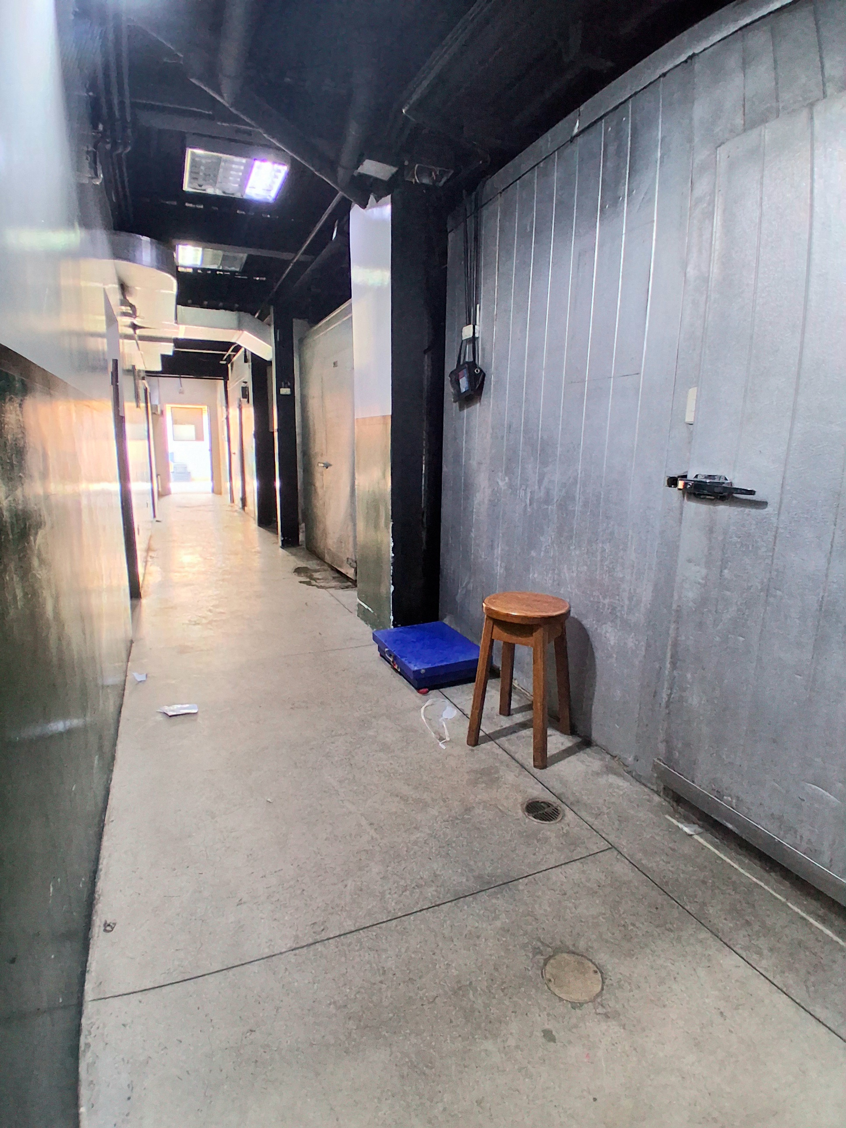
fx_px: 554
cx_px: 423
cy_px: 564
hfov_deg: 74.7
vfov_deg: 91.0
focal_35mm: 17
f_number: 2.2
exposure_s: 1/30
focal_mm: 1.4
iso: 400
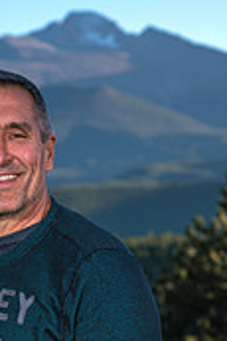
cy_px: 369
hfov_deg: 8.7
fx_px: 1478
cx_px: -55
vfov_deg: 12.9
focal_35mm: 156
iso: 100
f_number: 4
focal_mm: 60
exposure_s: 1/400
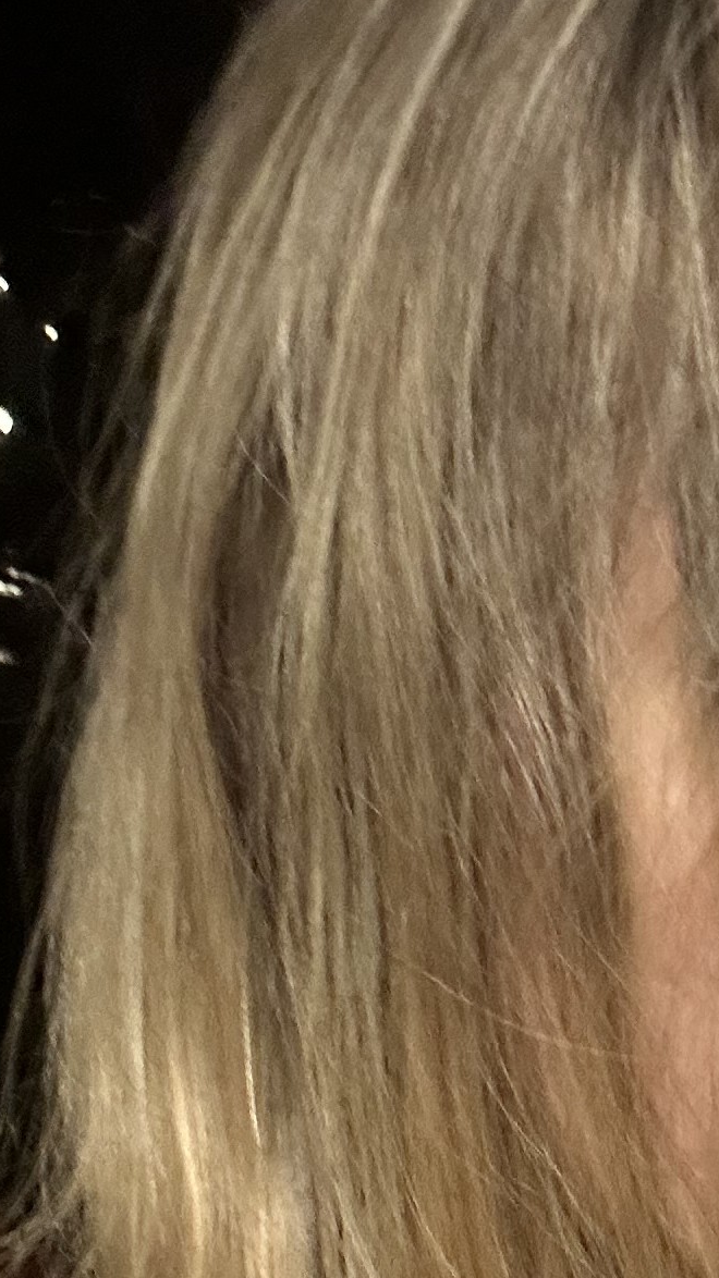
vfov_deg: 24.2
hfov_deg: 14.0
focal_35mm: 86
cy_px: 1086
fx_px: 2916
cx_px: 559
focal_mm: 2.69
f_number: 1.9
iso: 320
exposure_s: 1/30
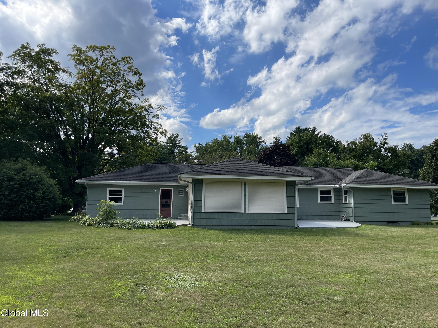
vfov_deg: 53.1
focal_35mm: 26
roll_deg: -1.6
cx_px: 219
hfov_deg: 67.3
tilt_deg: +6.0
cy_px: 164
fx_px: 329
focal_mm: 5.1
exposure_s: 1/5376
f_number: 1.6
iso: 50
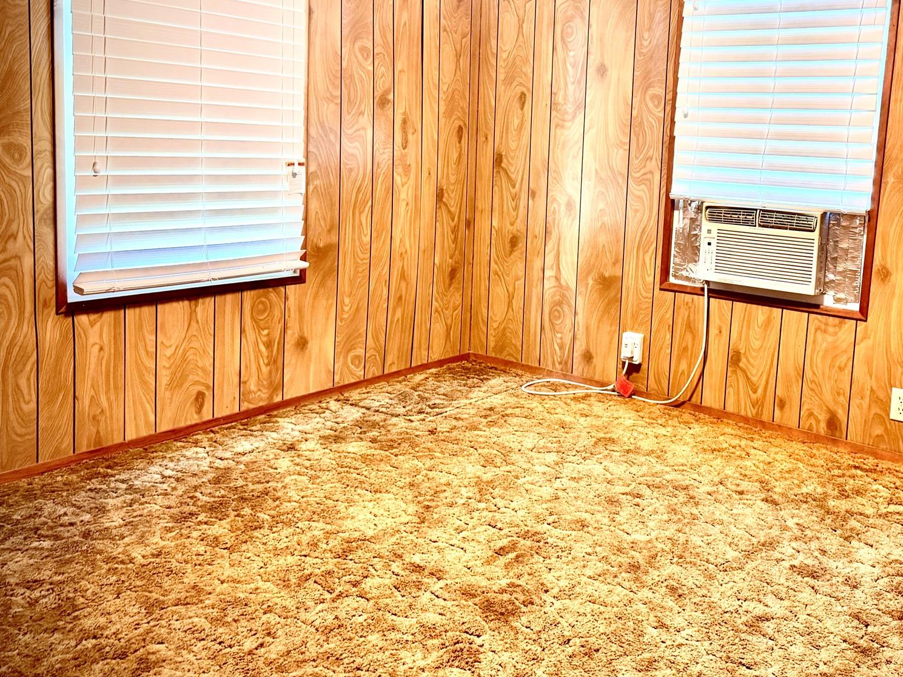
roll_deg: -3.4
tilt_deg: -7.8
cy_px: 256
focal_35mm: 33
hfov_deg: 54.0
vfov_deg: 42.6
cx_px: 620
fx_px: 861
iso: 500
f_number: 1.78
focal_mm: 6.76
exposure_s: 1/60
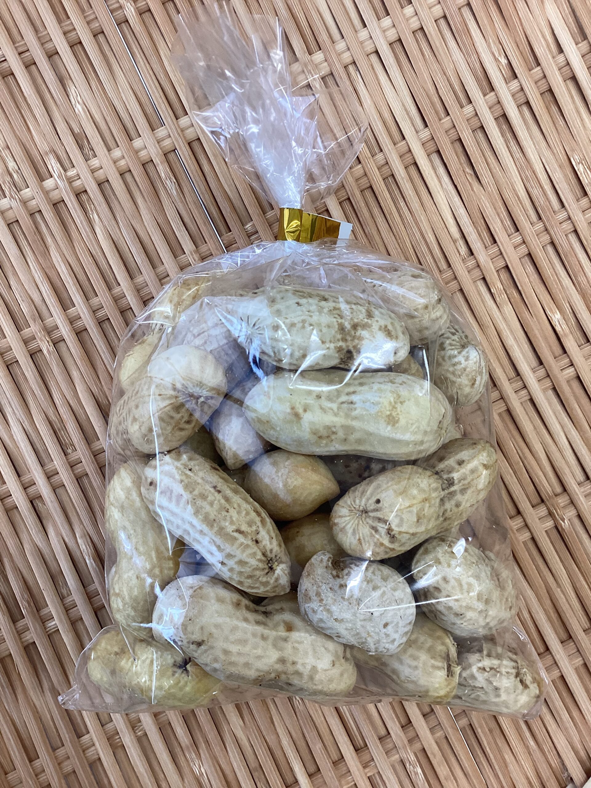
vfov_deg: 58.4
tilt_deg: -84.3
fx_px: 706
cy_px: 394
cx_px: 296
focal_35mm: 31
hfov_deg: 45.4
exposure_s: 1/100
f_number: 2.4
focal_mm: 3.3
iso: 80
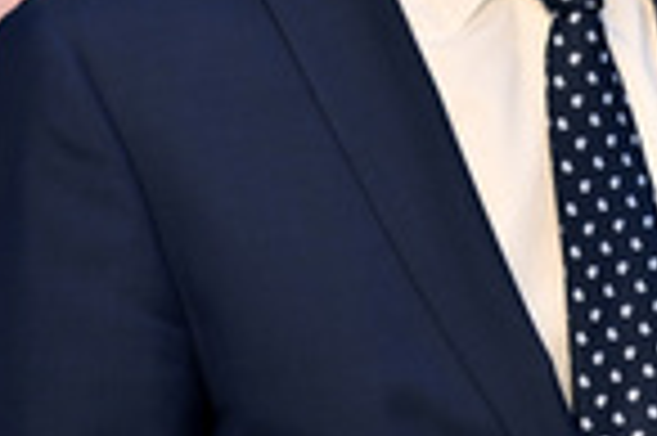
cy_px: -76
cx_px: 526
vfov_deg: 2.2
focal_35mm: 616
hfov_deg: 3.4
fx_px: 11229
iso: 400
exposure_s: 1/400
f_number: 2.8
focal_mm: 200
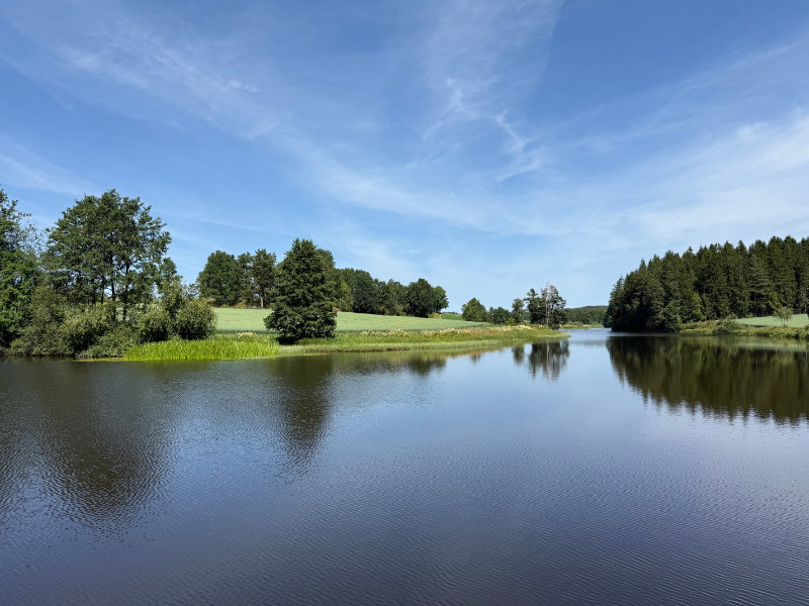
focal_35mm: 24
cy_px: 303
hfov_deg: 71.6
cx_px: 404
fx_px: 561
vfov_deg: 56.8
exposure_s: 1/5714
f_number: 1.8
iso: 80
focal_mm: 6.8
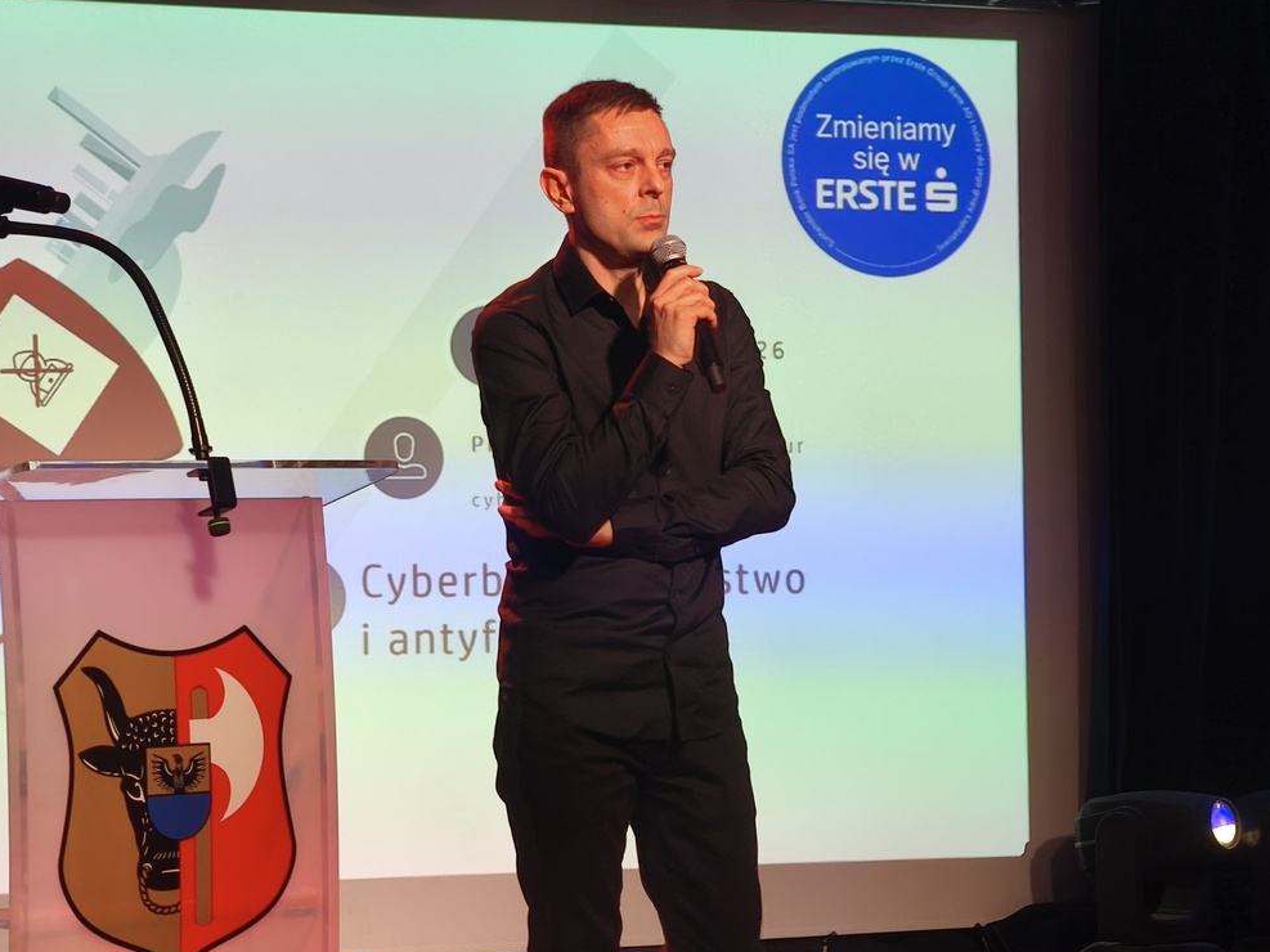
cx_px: 618
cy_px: 488
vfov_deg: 11.9
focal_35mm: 124
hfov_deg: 15.9
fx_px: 4549
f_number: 2
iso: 1250
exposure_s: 1/99.9
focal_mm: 8.8
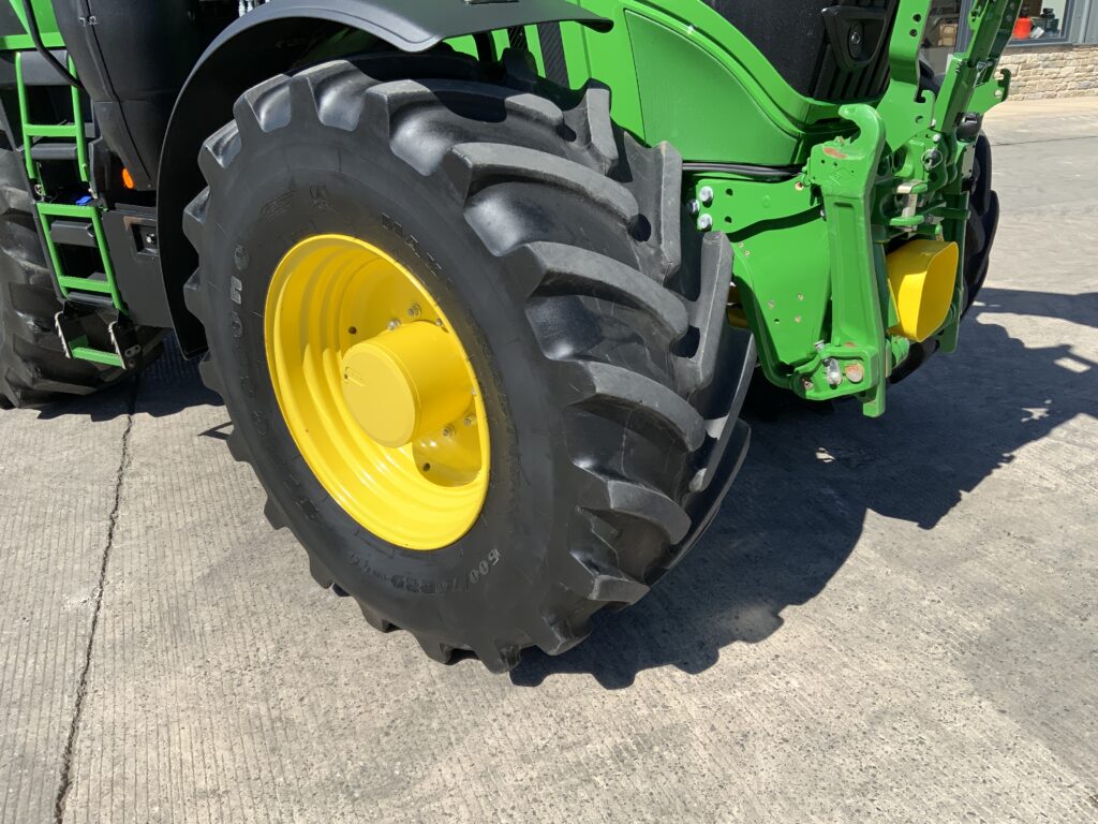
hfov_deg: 61.7
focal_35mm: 29
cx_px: 549
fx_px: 920
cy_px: 412
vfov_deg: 48.2
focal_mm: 3
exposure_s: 1/1412
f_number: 1.8
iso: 16
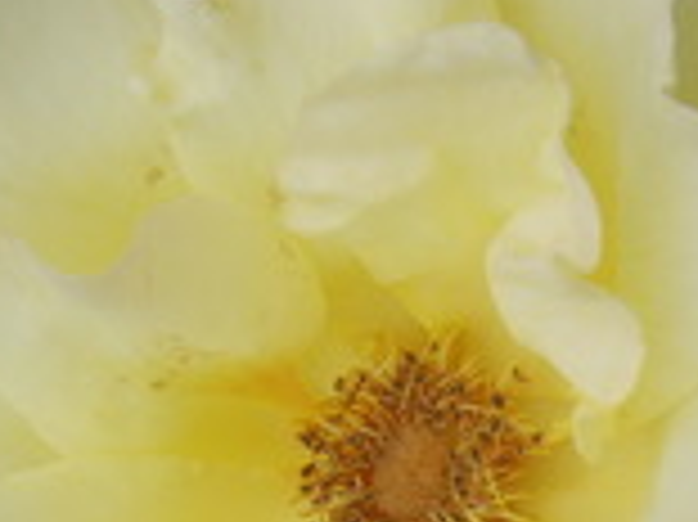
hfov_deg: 22.2
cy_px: 549
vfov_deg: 16.3
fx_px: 1773
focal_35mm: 88
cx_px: 428
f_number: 5.6
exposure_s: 1/114
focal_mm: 8.13
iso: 50
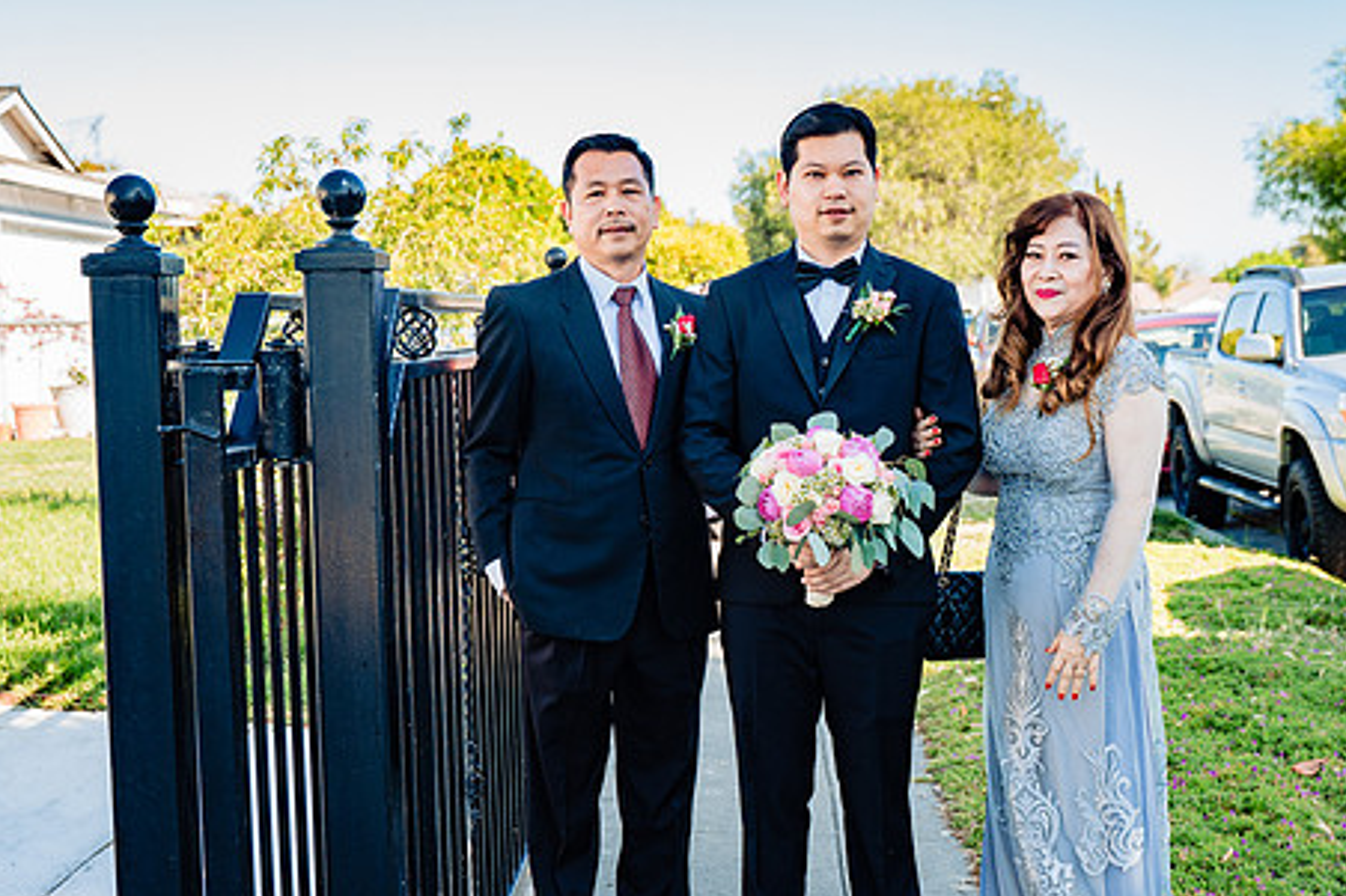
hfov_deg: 36.9
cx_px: 692
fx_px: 2018
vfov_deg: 25.0
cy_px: 507
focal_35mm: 54
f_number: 4
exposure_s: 1/160
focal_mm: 37
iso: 100
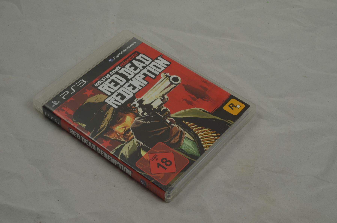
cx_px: 168
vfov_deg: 22.5
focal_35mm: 60
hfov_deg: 33.5
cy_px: 112
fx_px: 561
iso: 100
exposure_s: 1/3
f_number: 20
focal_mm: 40
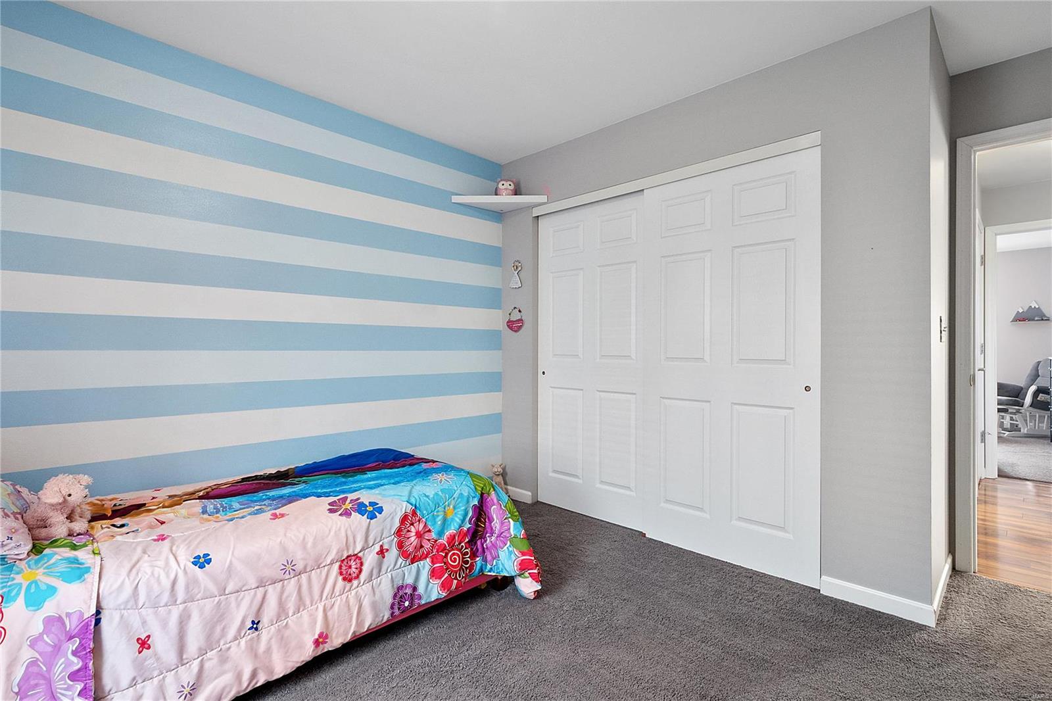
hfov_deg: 96.7
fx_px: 467
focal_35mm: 16
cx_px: 526
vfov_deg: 73.7
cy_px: 350
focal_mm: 8
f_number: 10
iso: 640
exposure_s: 1/2
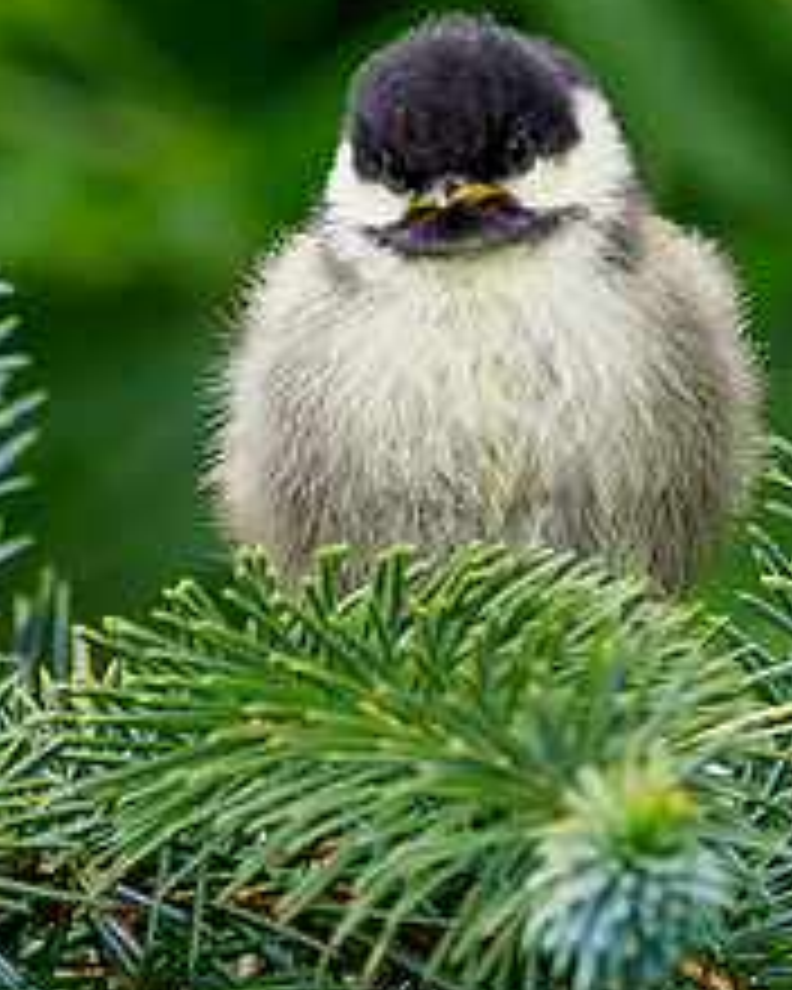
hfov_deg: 0.5
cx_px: 363
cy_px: 144
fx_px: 86113
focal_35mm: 2939
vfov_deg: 0.7
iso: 400
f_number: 4.5
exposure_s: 1/320
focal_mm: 300
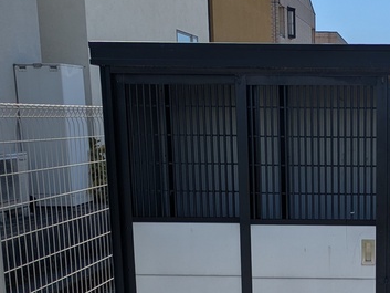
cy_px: 275
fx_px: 766
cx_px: 389
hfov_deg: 27.0
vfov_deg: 21.1
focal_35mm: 68
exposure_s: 1/2959
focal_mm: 5.43
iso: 46
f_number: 1.89
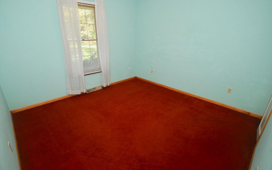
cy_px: 83
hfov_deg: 94.2
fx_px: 126
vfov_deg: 68.0
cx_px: 128
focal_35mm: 17
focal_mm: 10
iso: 640
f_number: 6.3
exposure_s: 1/60
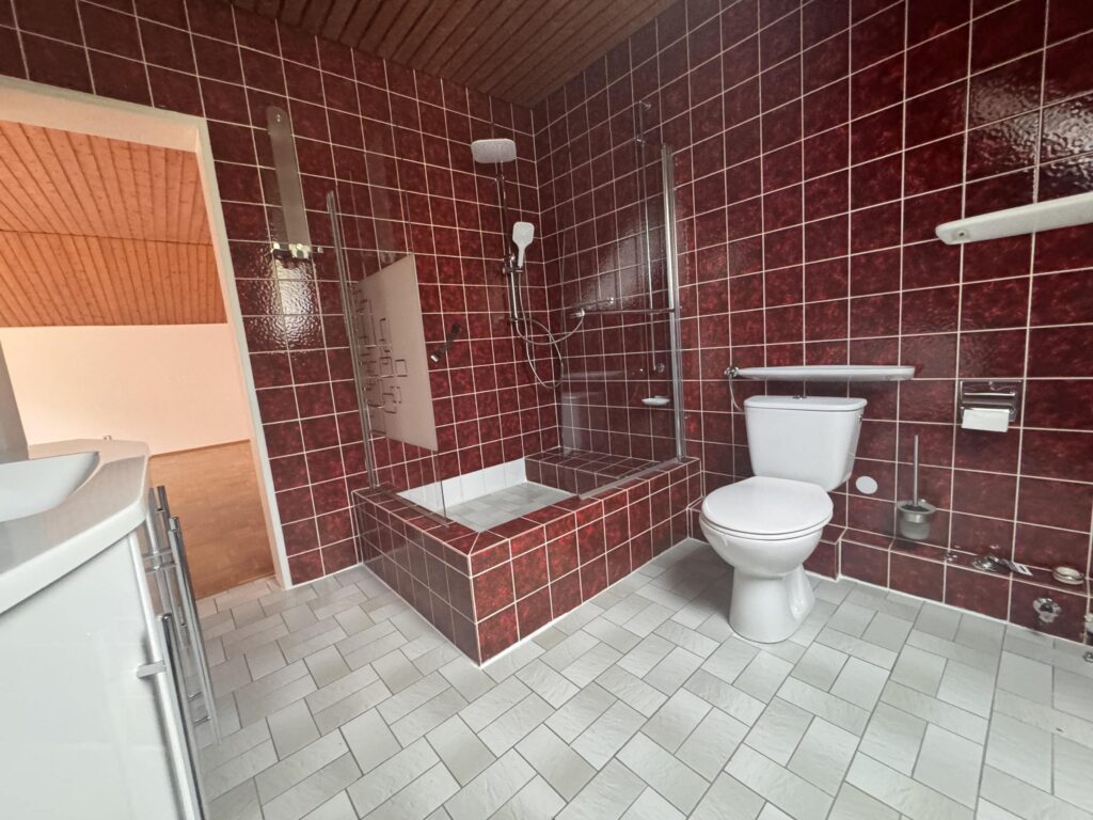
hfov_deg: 102.1
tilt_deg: -8.1
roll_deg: +3.8
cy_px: 410
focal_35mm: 14
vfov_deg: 85.7
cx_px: 546
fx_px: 442
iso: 800
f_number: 2.2
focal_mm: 2.22
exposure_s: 1/60
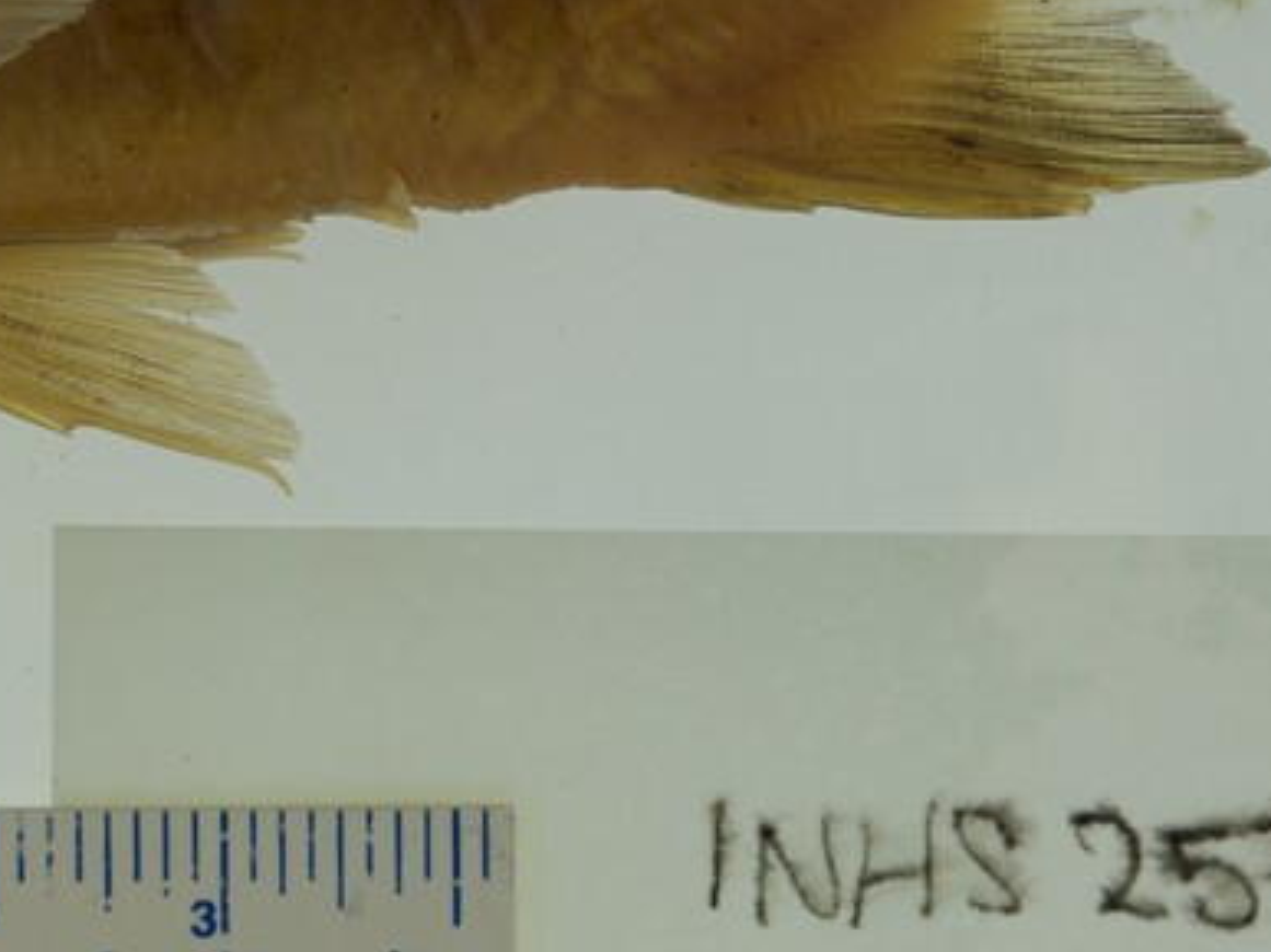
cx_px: 296
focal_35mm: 179
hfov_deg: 11.0
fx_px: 6570
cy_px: 327
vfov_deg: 8.3
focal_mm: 60
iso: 100
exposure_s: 1/160
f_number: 10
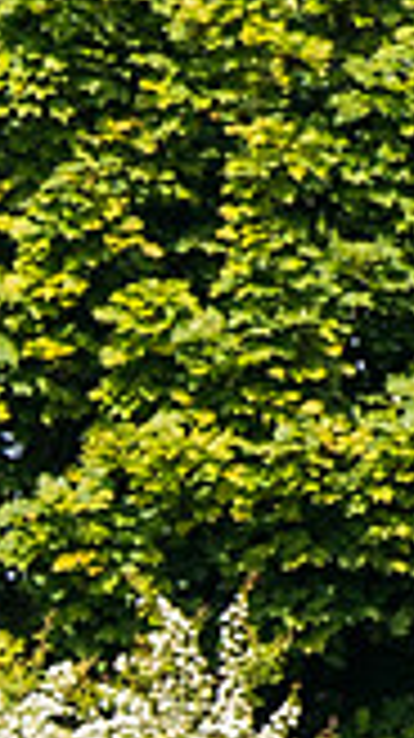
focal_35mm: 2367
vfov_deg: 0.9
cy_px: 1000
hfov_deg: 0.5
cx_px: -780
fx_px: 46289
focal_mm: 200
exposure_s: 1/1250
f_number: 4
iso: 200
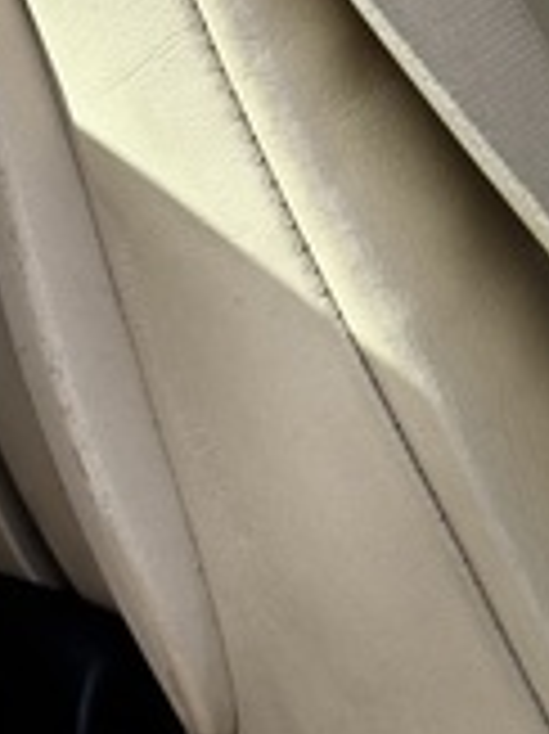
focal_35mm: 140
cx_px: 16
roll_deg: +4.3
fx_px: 2964
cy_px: 194
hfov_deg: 10.5
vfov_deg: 14.1
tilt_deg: -23.4
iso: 64
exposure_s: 1/4049
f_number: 1.78
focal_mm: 6.76
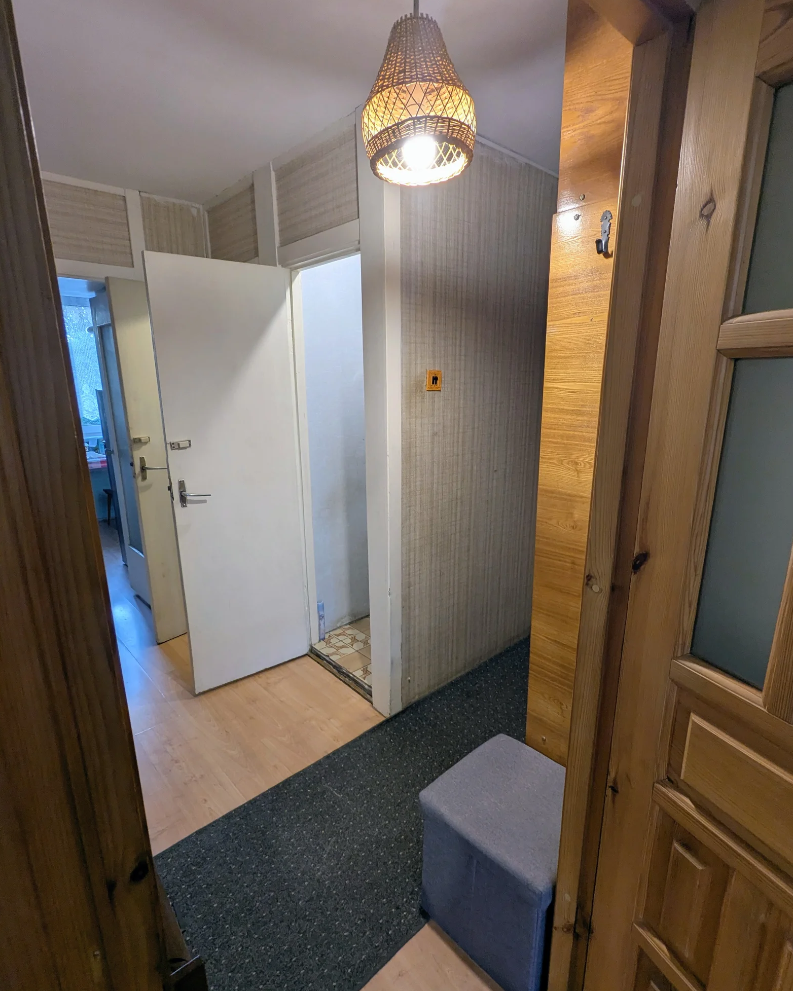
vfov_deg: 89.6
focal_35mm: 17
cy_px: 509
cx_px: 401
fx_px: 499
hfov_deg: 77.0
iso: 83
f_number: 2.2
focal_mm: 2.35
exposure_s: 1/25
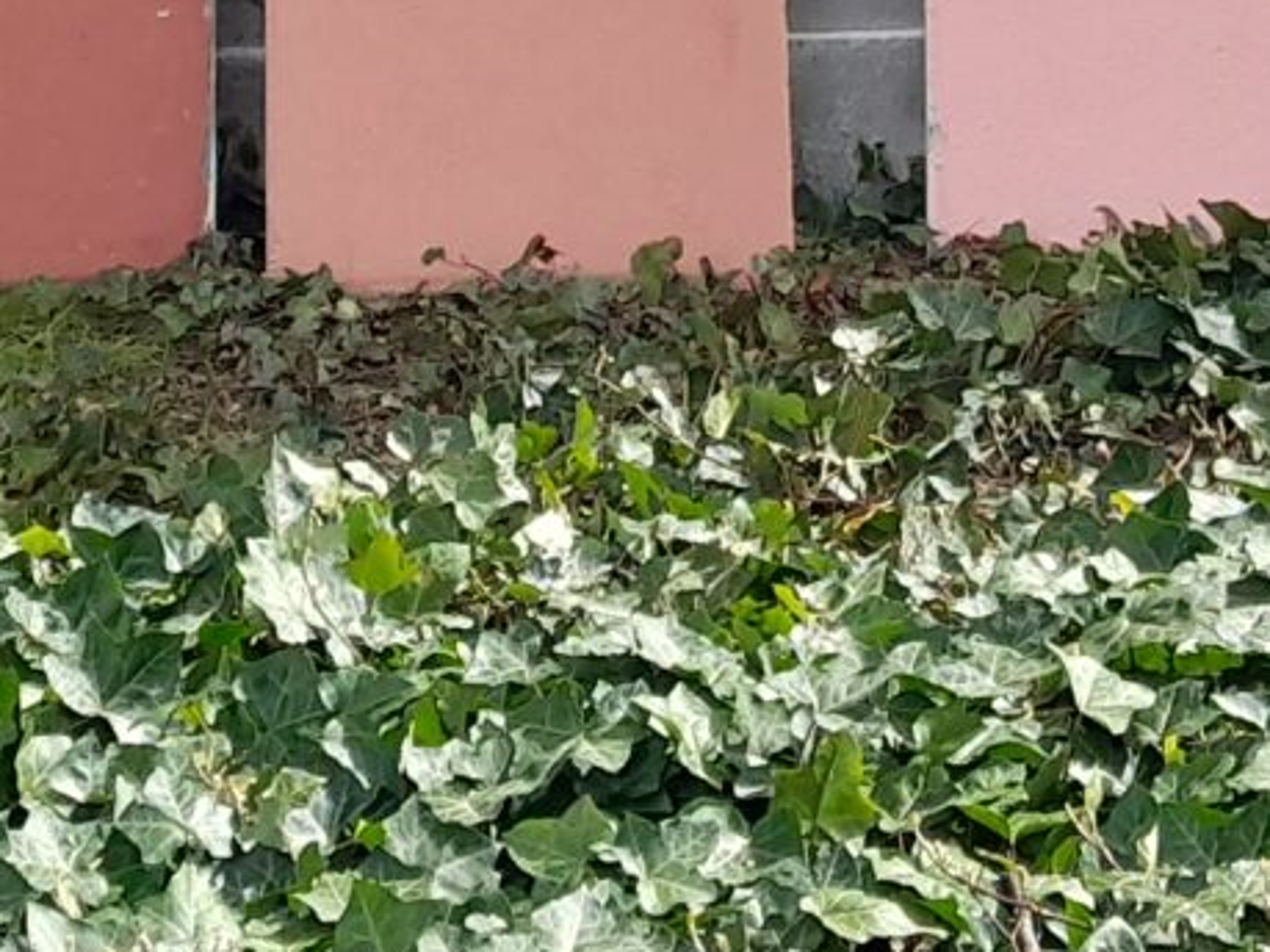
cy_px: -1511
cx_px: 465
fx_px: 5318
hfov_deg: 13.6
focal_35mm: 145
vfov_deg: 9.0
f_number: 1.8
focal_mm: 4
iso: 40
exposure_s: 1/383
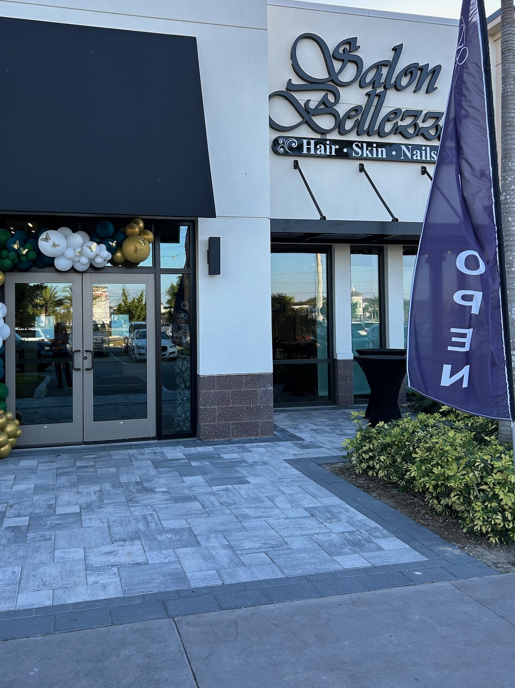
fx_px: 615
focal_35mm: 31
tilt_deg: +1.3
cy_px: 305
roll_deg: +0.0
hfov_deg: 45.3
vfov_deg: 58.2
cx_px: 224
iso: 50
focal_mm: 5.7
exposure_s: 1/597
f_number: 1.5
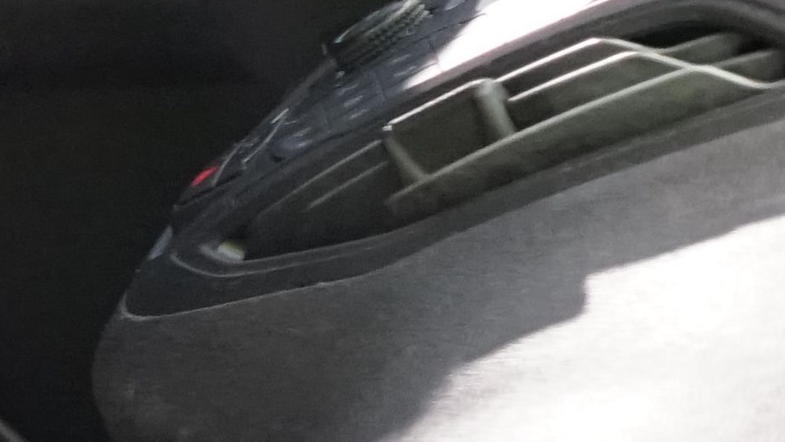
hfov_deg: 8.7
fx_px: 4434
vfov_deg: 5.7
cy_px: 542
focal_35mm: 213
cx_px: -1397
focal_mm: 31
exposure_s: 1/60
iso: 3200
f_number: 5
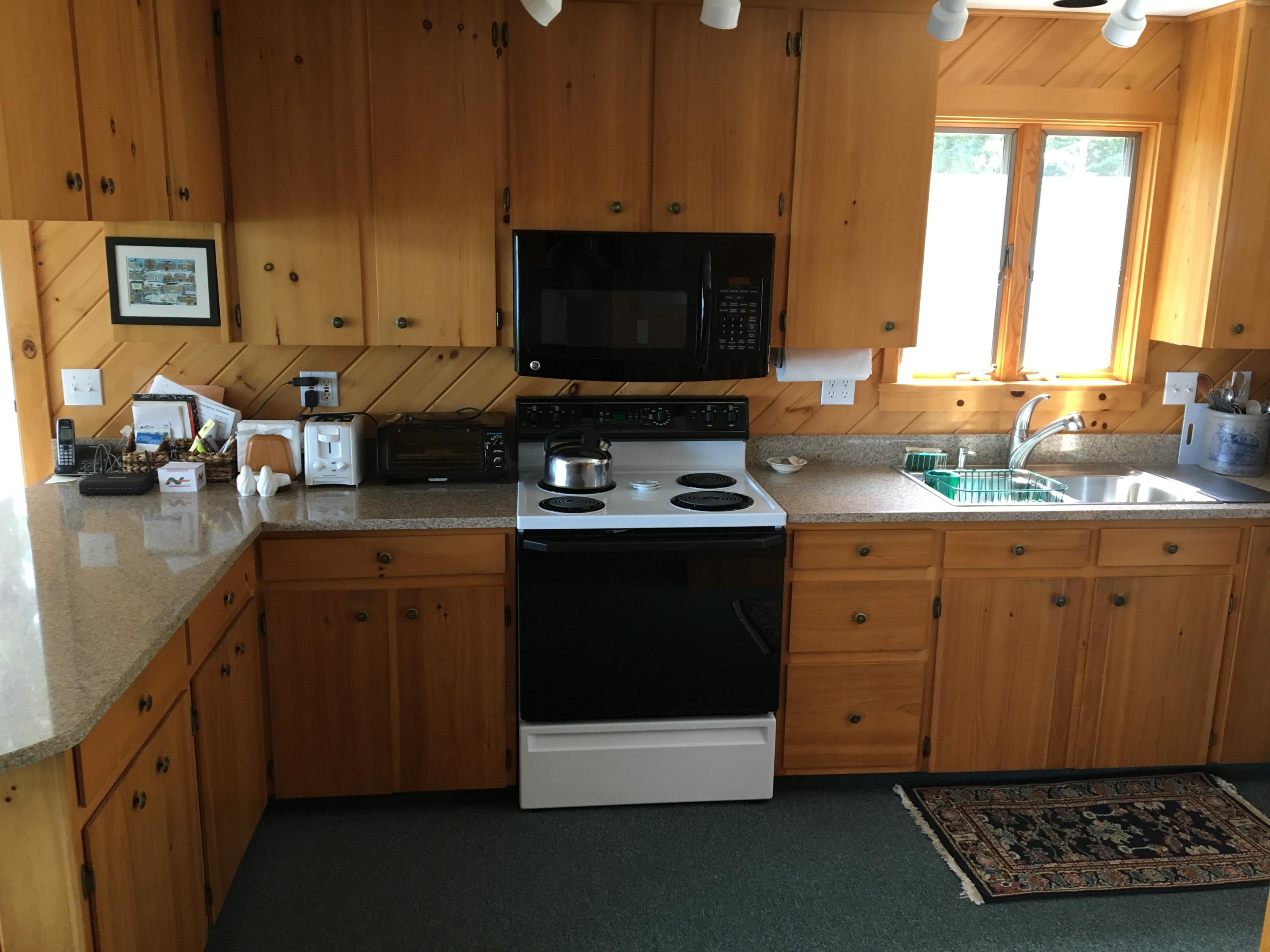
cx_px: 635
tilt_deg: -12.7
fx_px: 1064
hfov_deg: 61.7
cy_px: 476
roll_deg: -0.9
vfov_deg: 48.2
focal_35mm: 29
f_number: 2.2
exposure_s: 1/30
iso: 100
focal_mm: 4.15
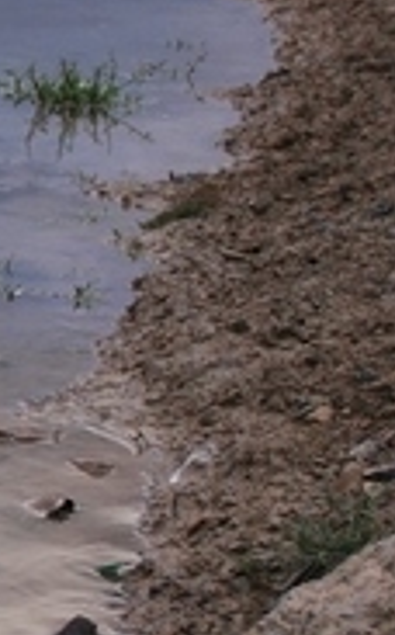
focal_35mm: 174
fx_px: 3004
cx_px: -837
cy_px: 229
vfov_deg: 12.0
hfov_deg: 6.7
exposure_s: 1/125
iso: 200
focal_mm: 29
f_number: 5.6
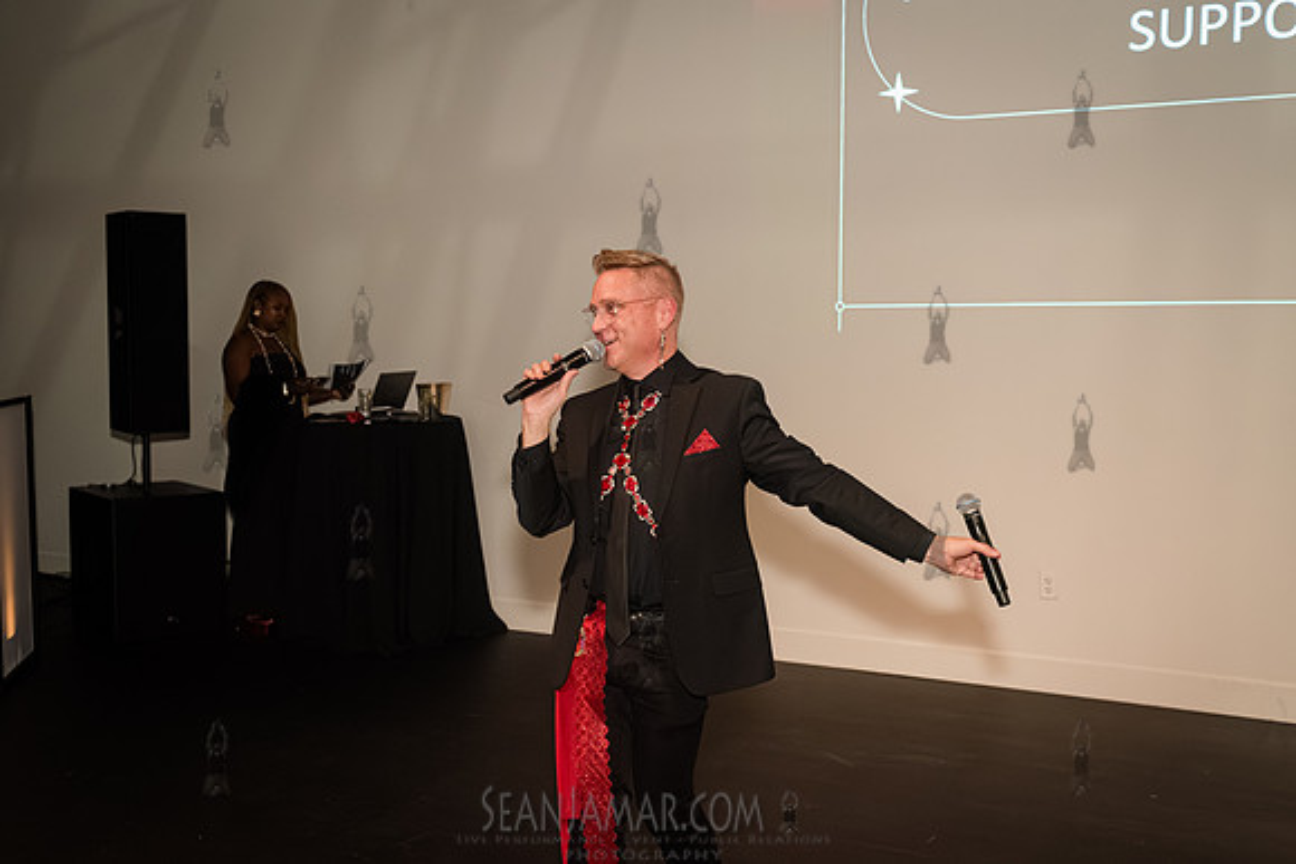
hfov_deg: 49.2
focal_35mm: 39
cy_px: 432
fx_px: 1414
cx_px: 648
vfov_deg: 34.0
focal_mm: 35
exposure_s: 1/400
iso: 8000
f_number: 5
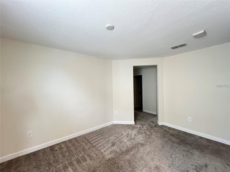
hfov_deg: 106.2
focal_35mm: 13
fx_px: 86
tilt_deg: +0.6
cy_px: 86
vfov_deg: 89.9
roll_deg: +1.8
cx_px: 115
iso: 400
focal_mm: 1.57
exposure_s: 1/60
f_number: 1.8
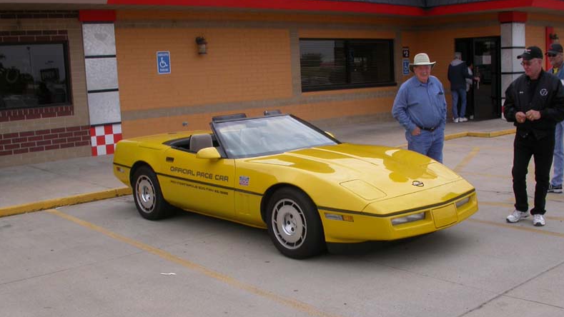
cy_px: 183
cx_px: 285
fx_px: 628
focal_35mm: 42
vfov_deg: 28.3
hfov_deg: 48.4
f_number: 7.5
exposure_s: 1/323
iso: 100
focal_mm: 7.85
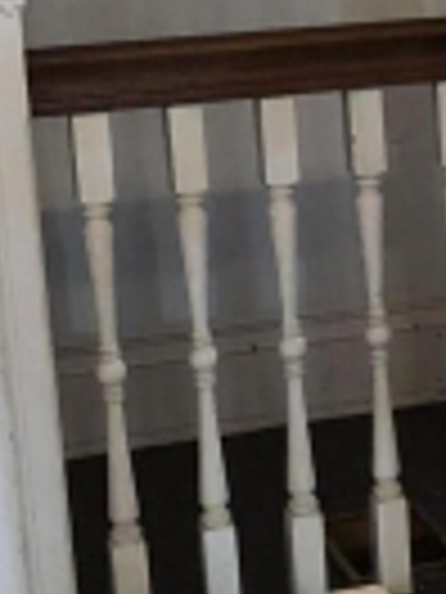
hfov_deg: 9.5
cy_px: 263
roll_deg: -0.4
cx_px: 1023
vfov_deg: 14.0
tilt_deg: -15.3
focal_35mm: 141
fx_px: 2422
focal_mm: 3.99
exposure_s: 1/9
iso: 100
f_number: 1.8
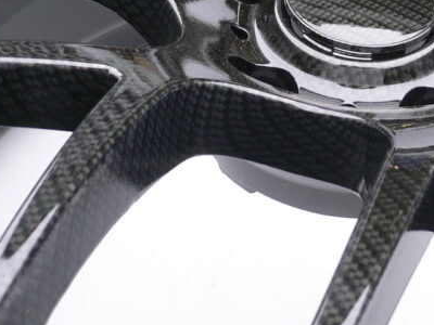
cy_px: 11
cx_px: 333
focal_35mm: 70
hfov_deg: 27.3
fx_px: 878
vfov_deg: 20.4
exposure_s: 1/30
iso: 100
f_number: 2.8
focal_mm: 5.8
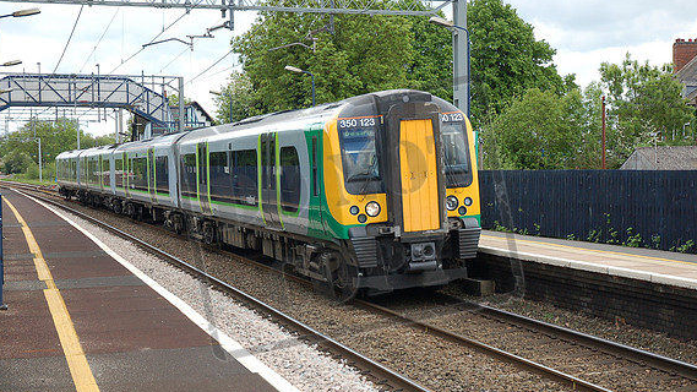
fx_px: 1183
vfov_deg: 18.8
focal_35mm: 64
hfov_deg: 32.8
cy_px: 220
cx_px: 348
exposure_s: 1/800
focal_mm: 40
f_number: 4.5
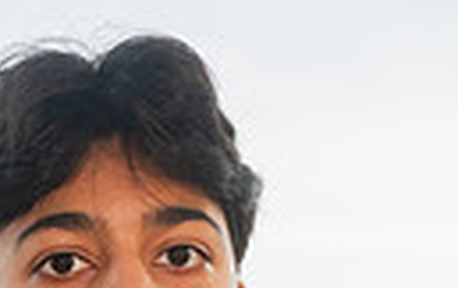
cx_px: 163
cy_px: 693
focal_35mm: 170
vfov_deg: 7.3
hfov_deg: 12.3
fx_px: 2125
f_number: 4.5
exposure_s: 1/400
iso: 250
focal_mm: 48
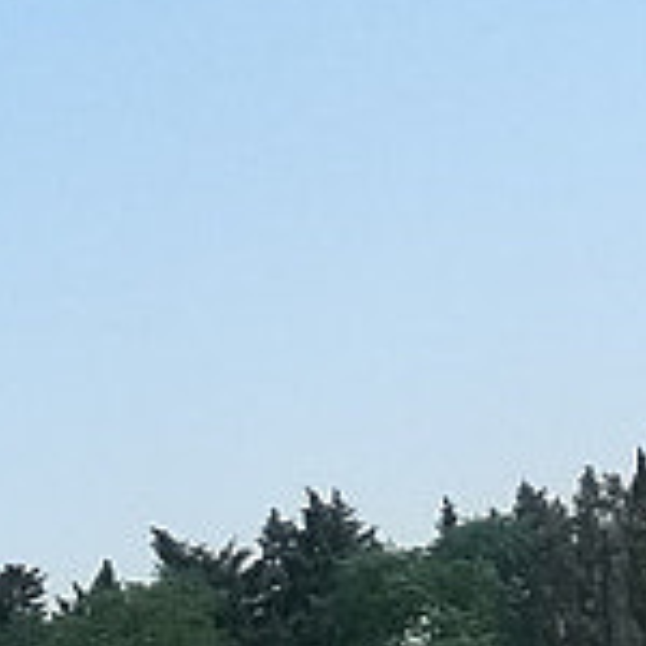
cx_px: 637
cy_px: -306
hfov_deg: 6.9
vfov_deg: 6.8
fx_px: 5363
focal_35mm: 254
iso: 50
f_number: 2
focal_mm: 4.04
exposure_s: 1/677
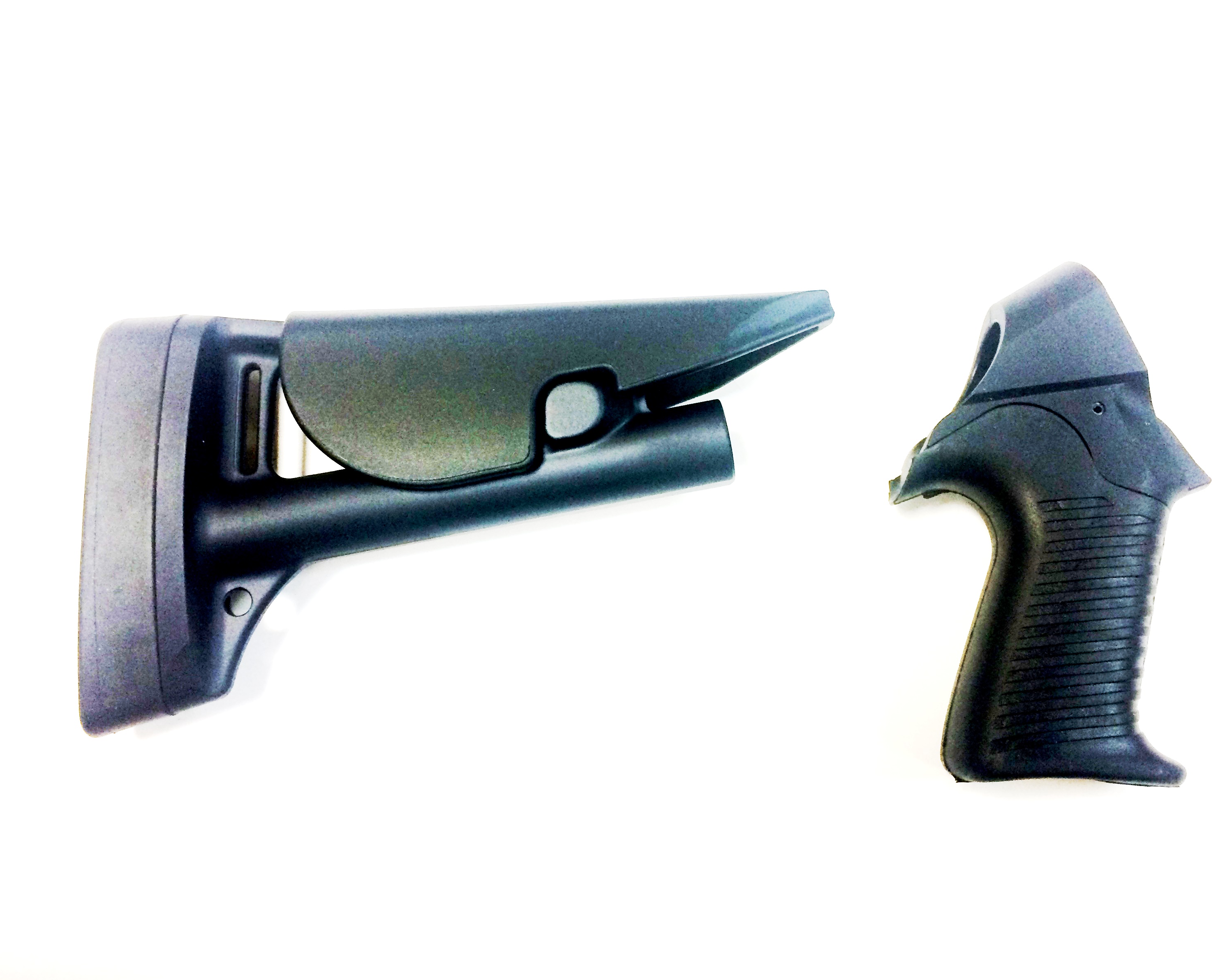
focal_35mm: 31
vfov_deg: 47.1
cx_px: 640
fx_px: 1124
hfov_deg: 57.2
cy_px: 502
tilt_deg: -79.4
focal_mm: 4.15
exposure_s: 1/33
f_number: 2.2
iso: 50
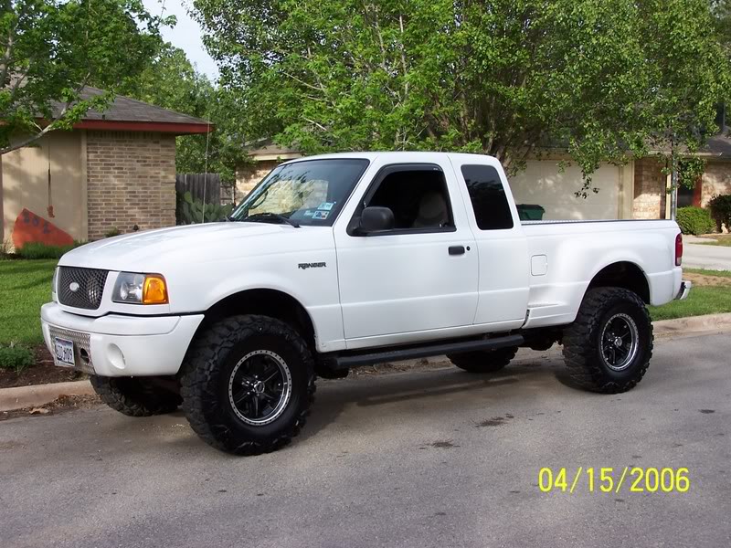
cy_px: 274
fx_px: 1077
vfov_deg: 28.6
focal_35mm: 51
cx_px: 366
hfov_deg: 37.5
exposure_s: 1/500
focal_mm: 8.5
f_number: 3.2
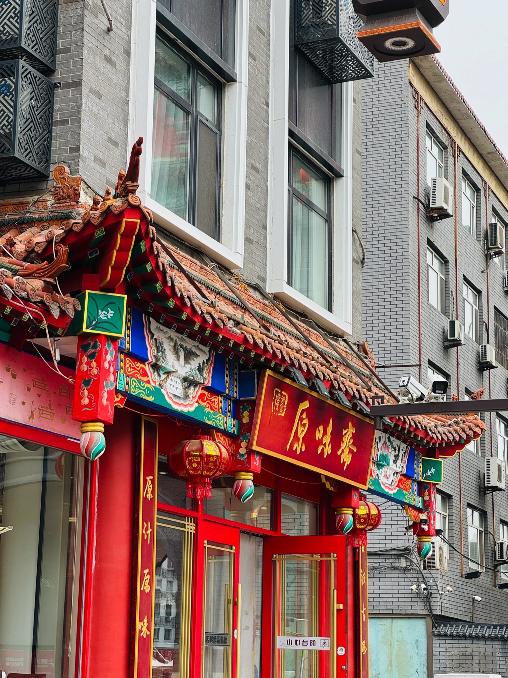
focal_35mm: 77
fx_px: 1507
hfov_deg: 19.1
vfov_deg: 25.3
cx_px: 254
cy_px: 339
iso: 25
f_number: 2.8
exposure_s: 1/233
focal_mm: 9
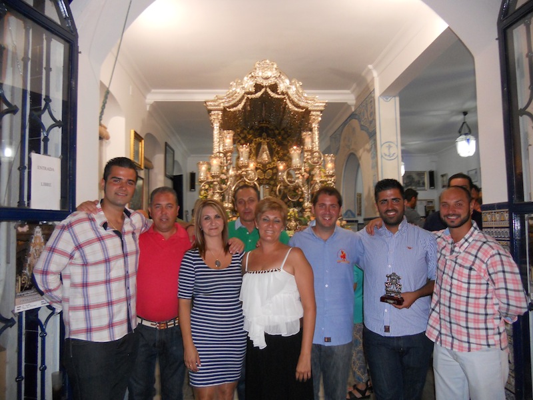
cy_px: 200
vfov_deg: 51.4
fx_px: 416
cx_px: 266
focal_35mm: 27
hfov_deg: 65.3
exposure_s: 1/25
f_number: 3.2
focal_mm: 4.9
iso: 250
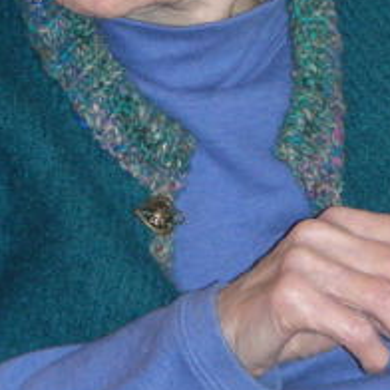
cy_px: 50
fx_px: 6322
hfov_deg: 3.5
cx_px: 316
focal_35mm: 496
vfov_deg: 3.5
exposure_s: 1/125
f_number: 3.5
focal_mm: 28.7
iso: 248
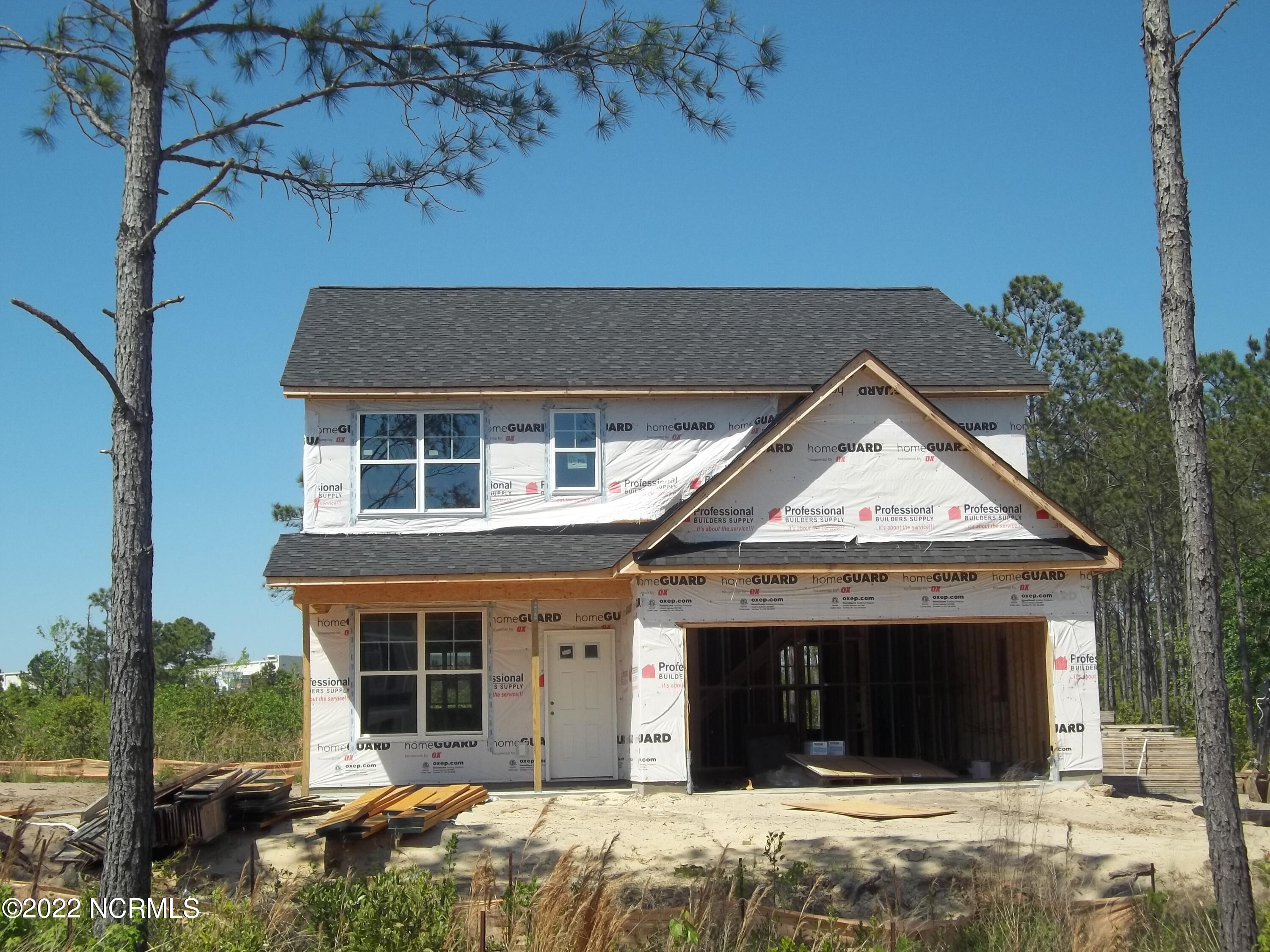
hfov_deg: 38.9
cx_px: 635
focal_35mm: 49
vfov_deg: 29.7
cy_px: 476
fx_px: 1798
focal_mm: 8.8
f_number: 11.1
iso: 64
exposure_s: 1/125
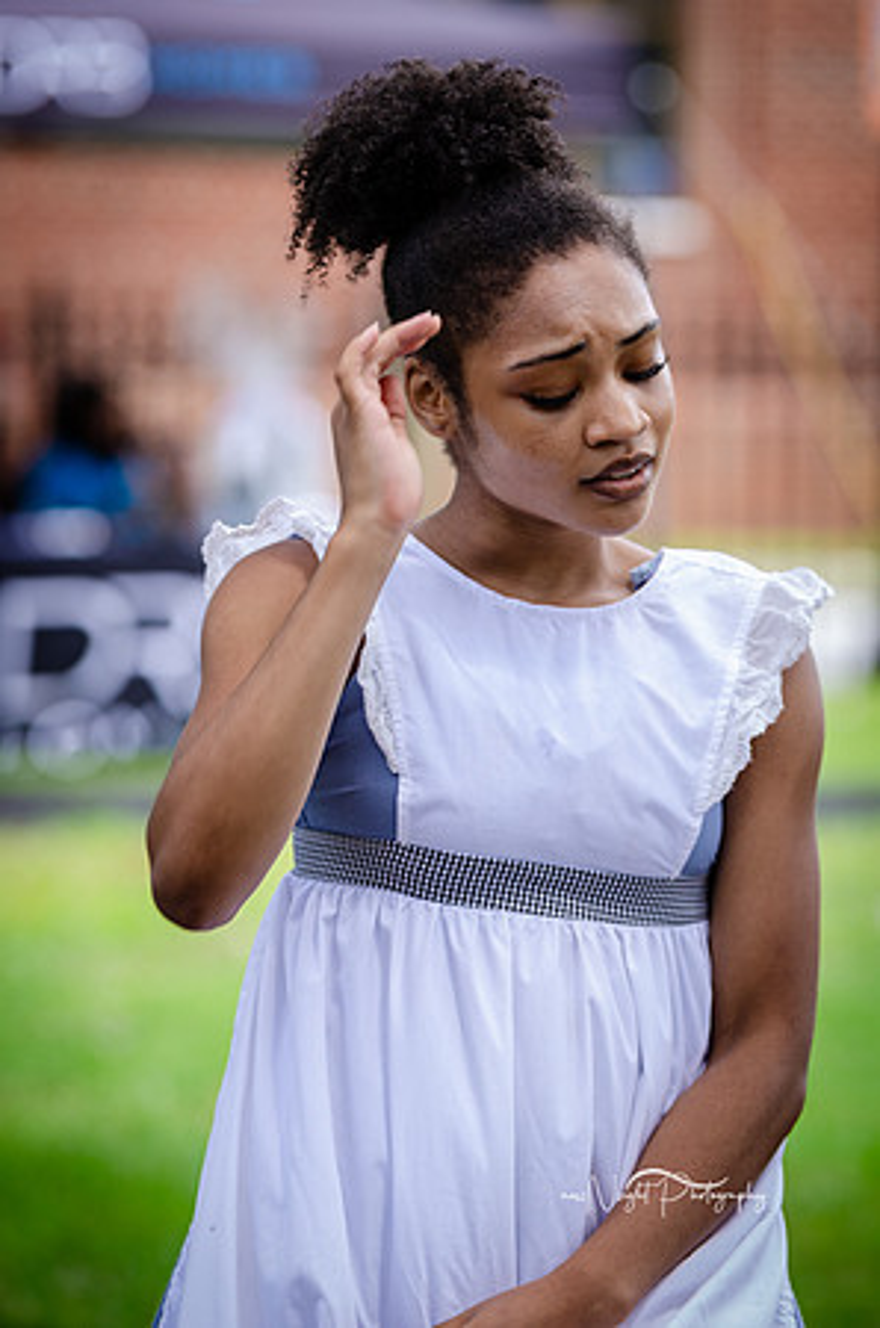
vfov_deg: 8.6
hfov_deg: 5.7
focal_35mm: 240
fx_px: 8840
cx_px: 440
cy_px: 664
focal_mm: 160
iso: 400
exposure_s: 1/640
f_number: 4
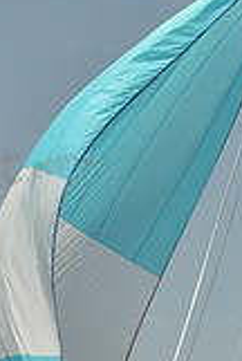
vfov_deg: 6.2
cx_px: 196
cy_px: 278
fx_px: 3323
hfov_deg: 4.2
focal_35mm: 331
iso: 320
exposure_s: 1/1250
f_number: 6.3
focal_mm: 92
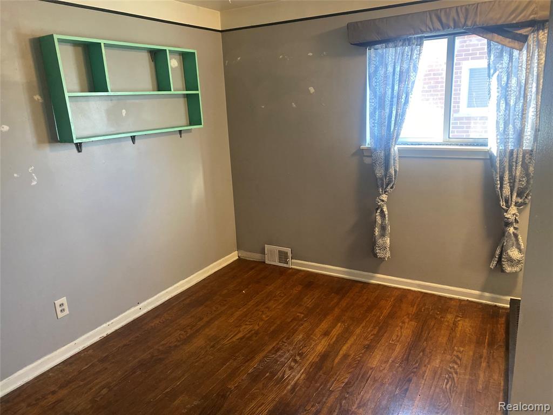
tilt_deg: -13.2
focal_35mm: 26
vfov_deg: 53.1
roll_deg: +2.5
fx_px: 415
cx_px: 276
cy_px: 208
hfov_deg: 67.3
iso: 320
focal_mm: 4.25
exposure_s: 1/60
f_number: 1.8
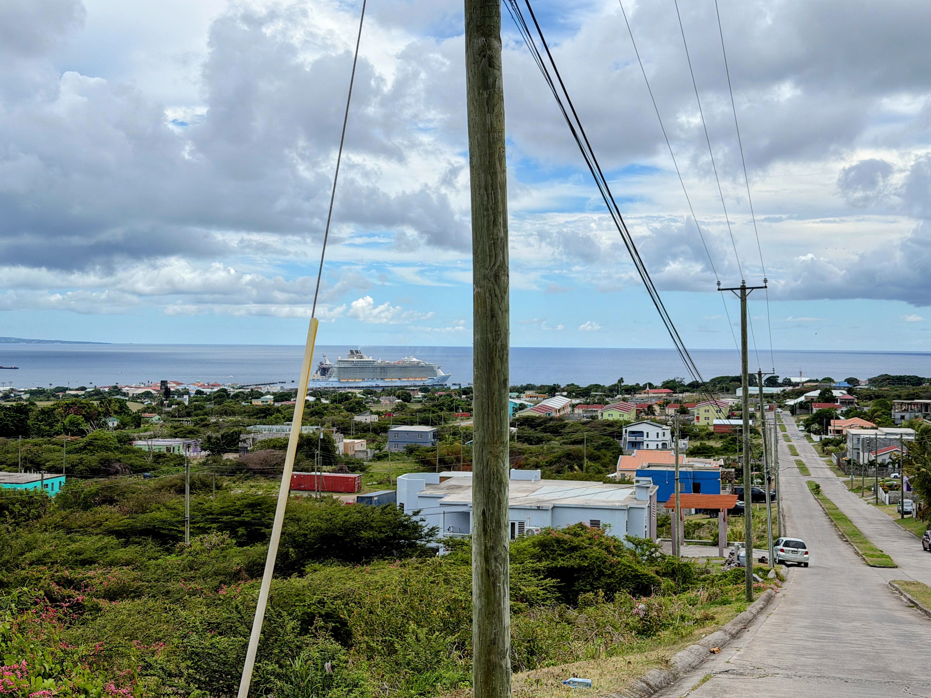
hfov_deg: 39.7
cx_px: 466
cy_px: 349
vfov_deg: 30.3
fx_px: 1291
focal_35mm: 48
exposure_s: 1/7143
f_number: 1.78
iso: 64
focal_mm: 6.76
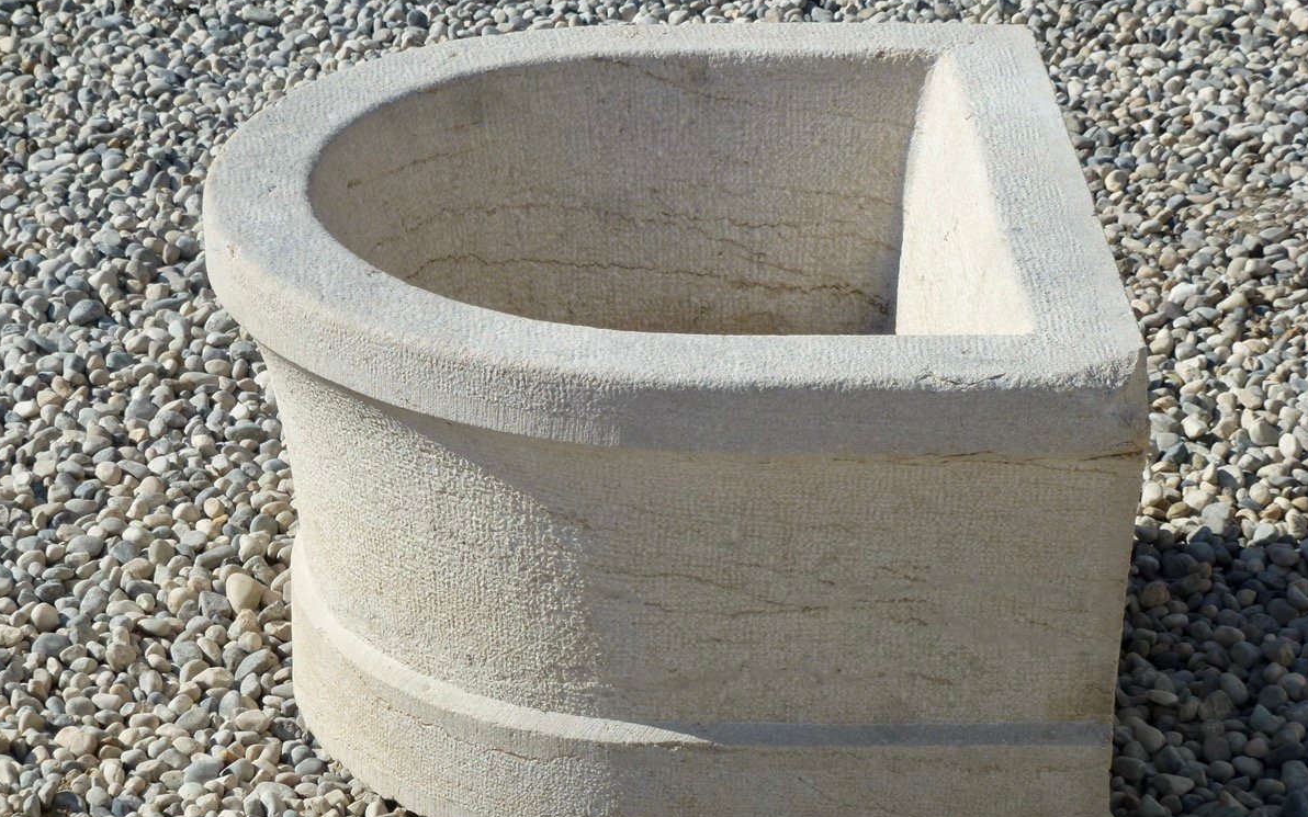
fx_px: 3957
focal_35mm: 111
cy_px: 445
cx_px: 654
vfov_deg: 11.8
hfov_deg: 18.8
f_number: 5
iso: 100
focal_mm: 18.7
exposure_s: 1/640
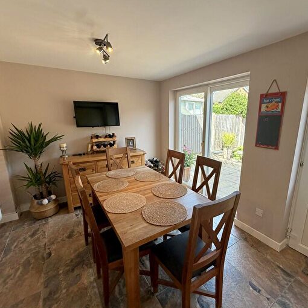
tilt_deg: -13.1
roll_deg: +0.8
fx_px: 171
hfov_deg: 83.6
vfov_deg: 84.0
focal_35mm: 17
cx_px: 173
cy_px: 155
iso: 80
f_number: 2.2
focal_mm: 2.22
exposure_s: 1/121
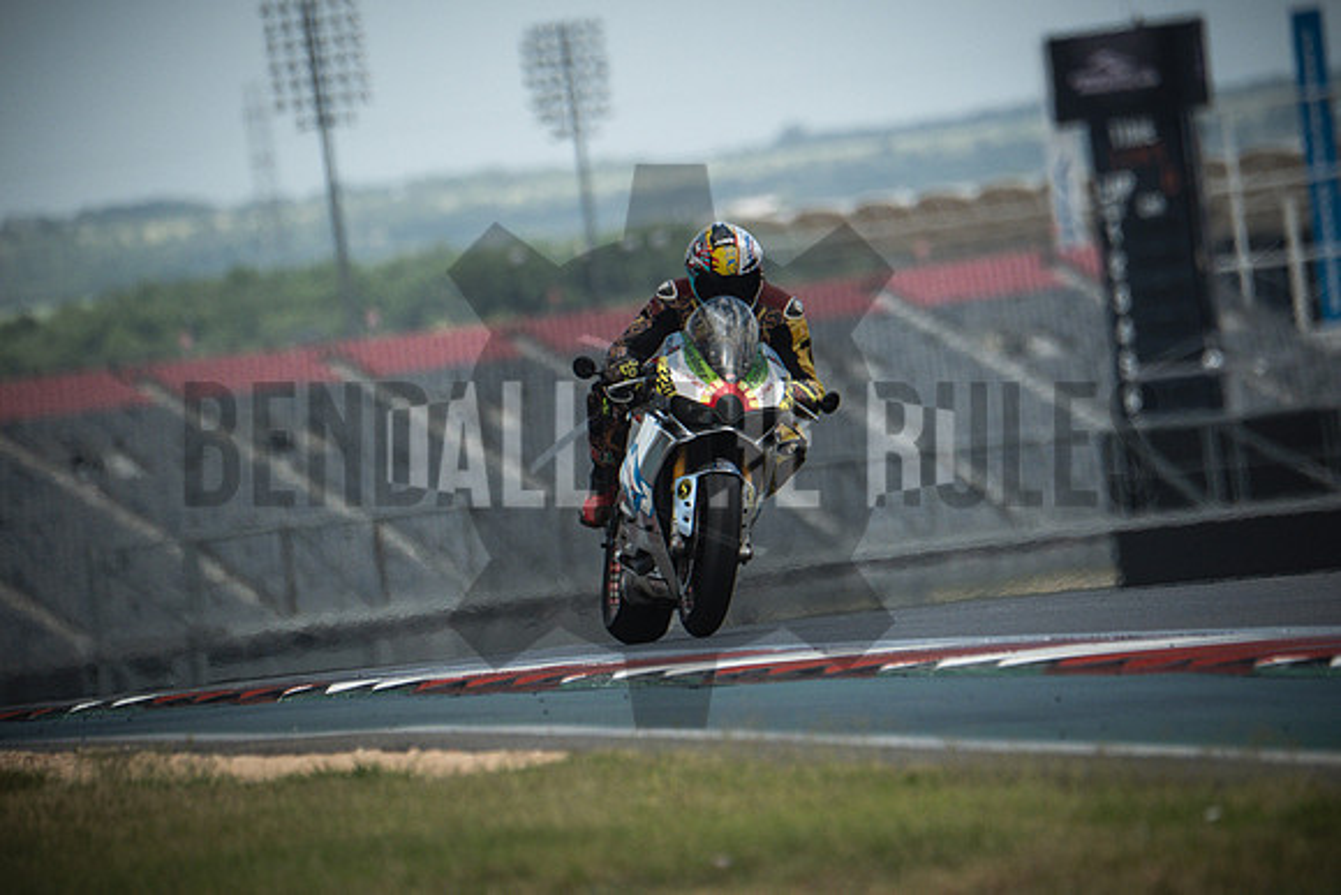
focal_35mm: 600
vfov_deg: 2.3
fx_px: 22354
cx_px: 670
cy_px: 448
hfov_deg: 3.4
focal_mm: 400
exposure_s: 1/2500
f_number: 5.6
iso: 1250
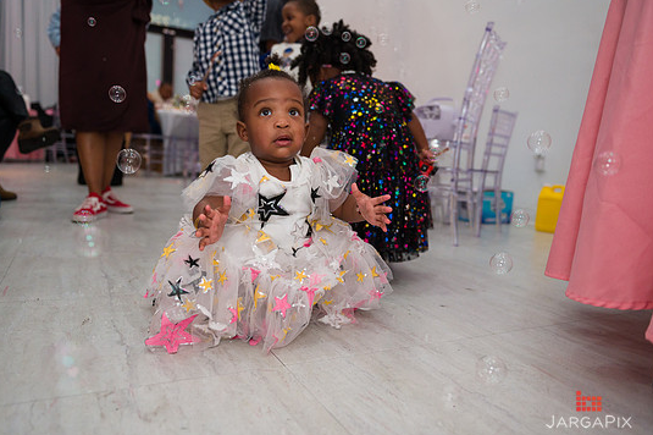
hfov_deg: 69.4
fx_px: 471
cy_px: 219
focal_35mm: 26
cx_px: 309
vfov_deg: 49.5
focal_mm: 24
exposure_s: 1/200
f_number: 3.2
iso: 1000
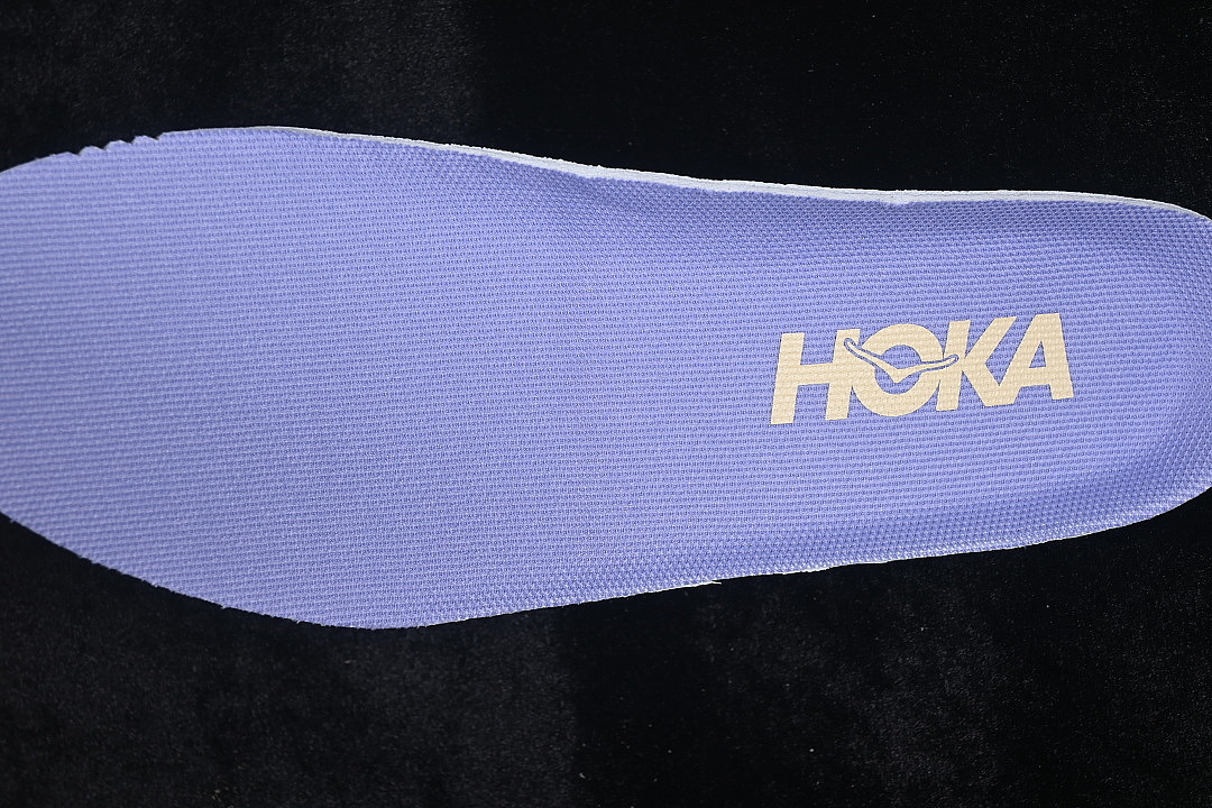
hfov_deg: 27.0
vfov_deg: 18.2
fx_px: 2525
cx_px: 606
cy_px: 404
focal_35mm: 75
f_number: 7.1
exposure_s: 1/80
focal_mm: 50
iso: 160
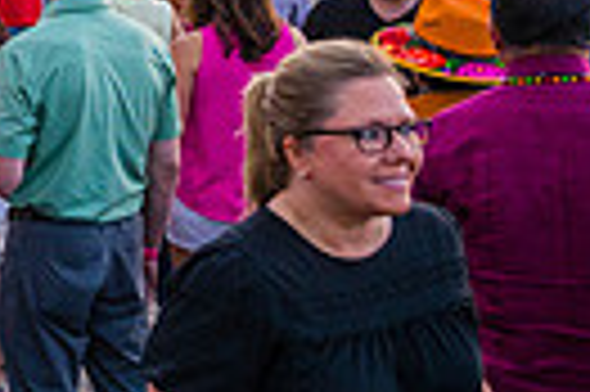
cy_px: 9
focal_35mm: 106
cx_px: -604
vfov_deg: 12.7
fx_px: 1735
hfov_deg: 15.3
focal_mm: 24
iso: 1250
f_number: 4
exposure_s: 1/800
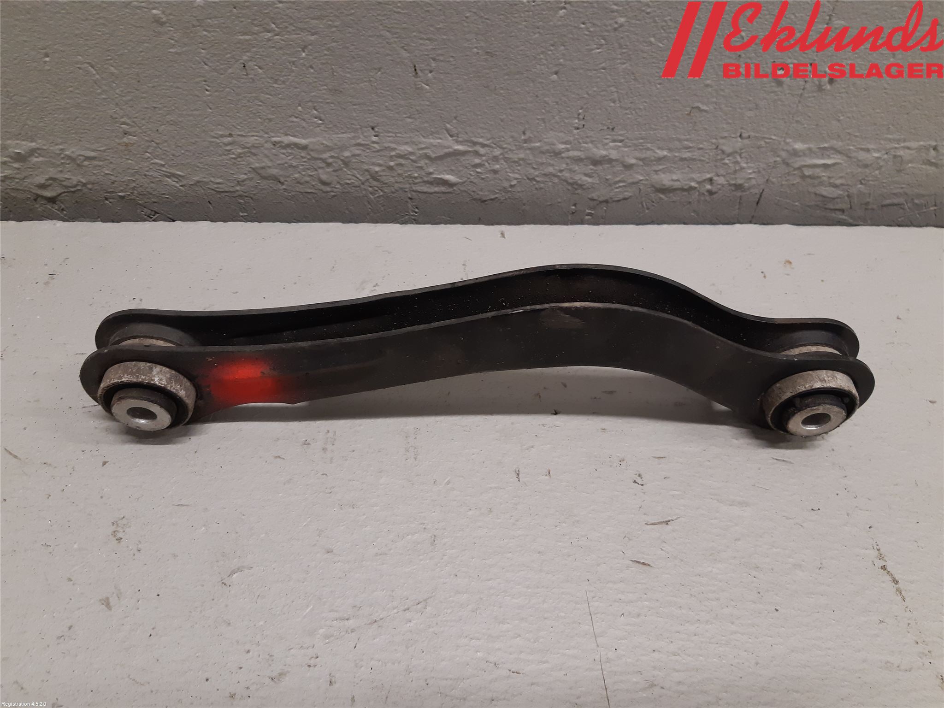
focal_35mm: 26
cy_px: 354
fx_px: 709
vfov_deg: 53.1
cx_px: 472
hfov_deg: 67.3
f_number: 1.7
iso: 125
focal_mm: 3.93
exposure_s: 1/50
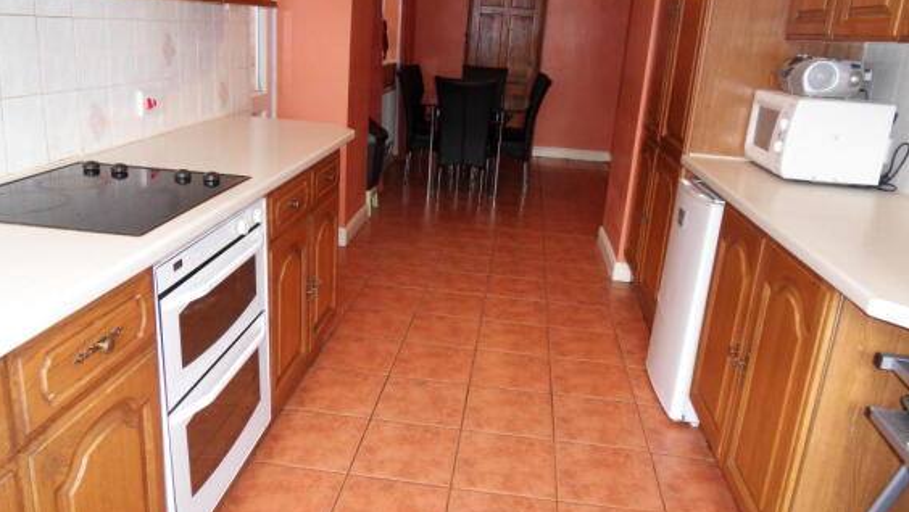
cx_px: 441
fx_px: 651
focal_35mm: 27
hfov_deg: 69.8
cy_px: 215
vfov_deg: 42.8
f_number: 3.3
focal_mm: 4.2
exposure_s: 1/30
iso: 200
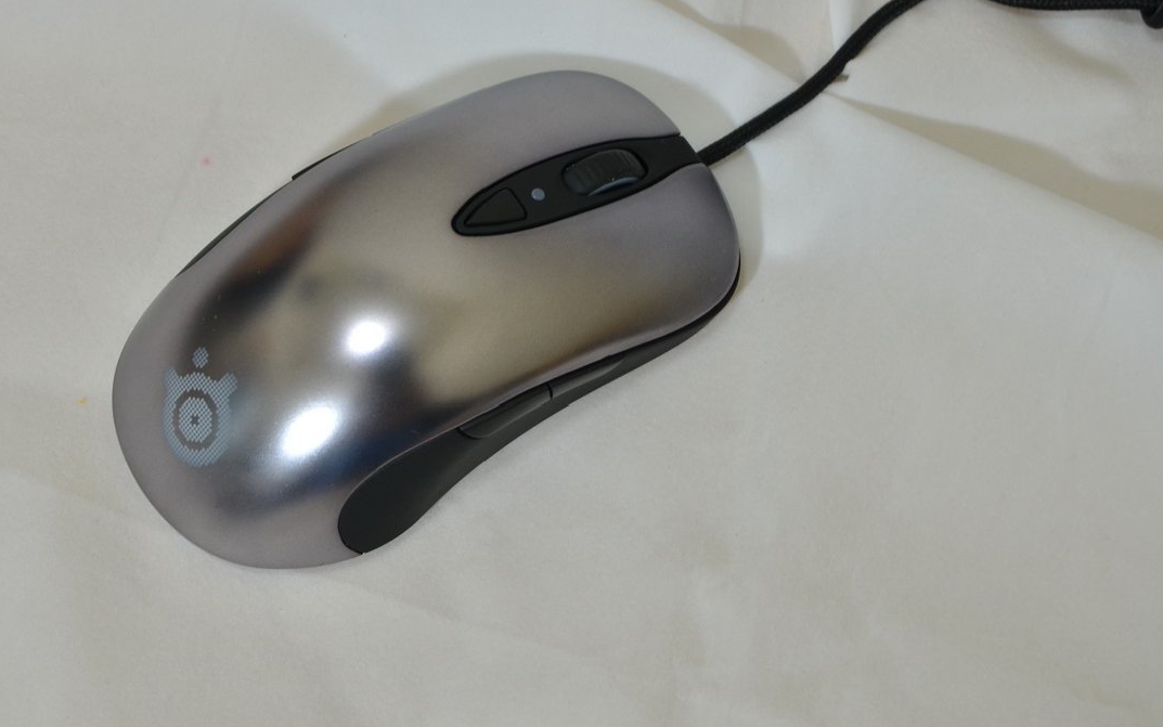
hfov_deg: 22.8
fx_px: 2885
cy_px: 404
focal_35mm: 91
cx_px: 481
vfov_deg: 14.4
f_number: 10
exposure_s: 1/13
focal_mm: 50
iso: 400
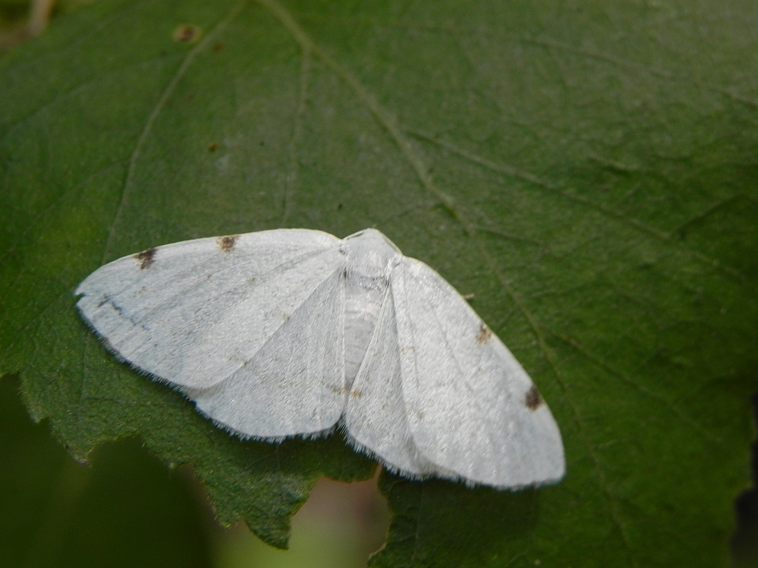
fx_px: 2145
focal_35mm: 98
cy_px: 292
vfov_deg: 15.1
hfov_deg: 20.0
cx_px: 384
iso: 160
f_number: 4
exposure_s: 1/167
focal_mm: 16.9
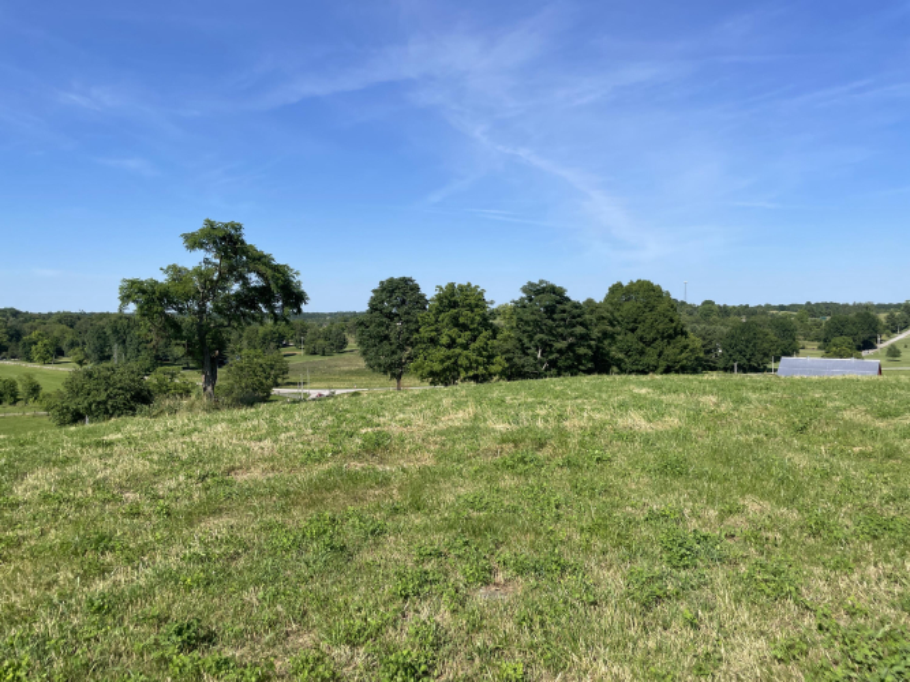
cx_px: 455
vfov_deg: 53.0
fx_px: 683
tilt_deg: -1.0
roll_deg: +0.2
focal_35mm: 26
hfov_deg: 67.3
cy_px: 341
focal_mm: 4.2
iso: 32
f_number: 1.6
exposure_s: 1/4000
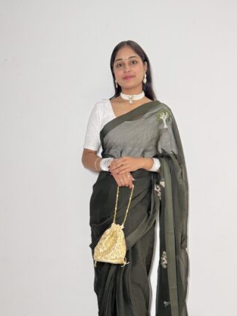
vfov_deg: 40.4
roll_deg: +0.3
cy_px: 225
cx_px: 116
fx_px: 420
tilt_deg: -2.3
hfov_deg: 31.5
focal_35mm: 46
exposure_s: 1/50
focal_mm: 6.76
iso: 250
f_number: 1.78
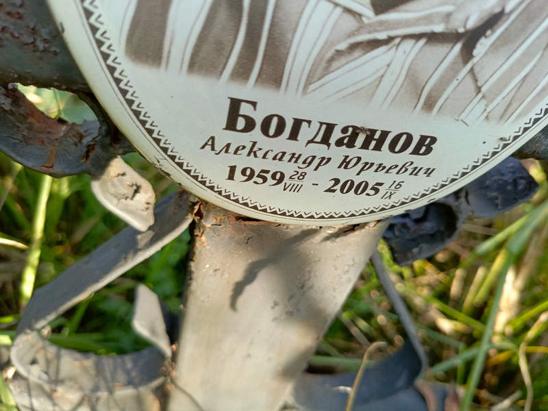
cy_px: 206
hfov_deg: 69.4
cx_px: 274
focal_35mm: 25
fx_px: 396
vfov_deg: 54.9
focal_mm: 4.76
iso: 130
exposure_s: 1/100
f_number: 1.69
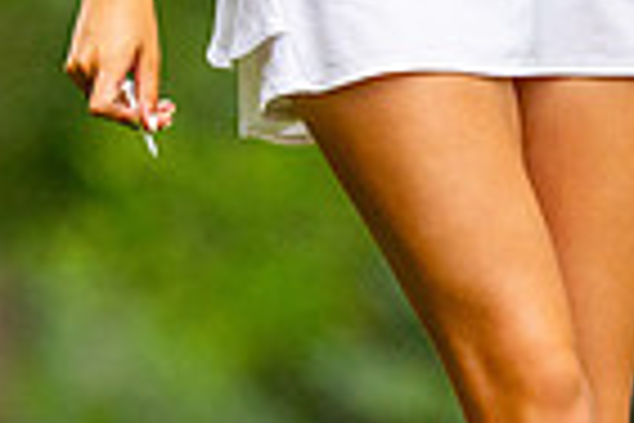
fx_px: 32701
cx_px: 508
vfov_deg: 0.7
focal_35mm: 1857
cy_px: -428
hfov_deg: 1.1
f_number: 4.5
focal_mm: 300
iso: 400
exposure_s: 1/1600
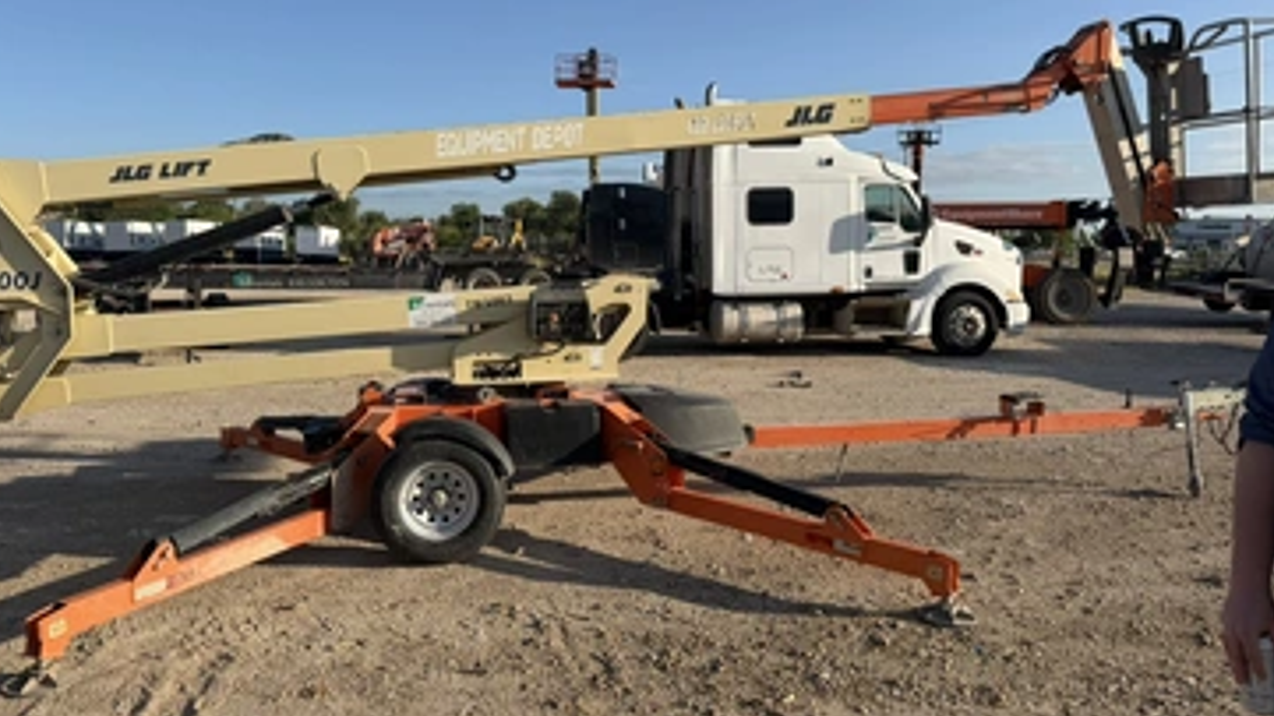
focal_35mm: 29
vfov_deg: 40.1
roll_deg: -0.5
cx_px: 593
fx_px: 980
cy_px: 300
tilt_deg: -3.5
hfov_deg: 66.0
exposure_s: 1/3953
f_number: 1.78
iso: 80
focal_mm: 6.76
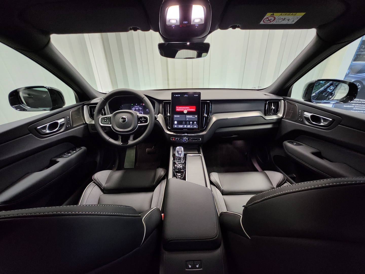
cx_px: 182
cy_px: 137
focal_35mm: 13
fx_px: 137
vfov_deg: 89.9
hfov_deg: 106.2
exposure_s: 1/33.3
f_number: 2.2
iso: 320
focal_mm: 1.74
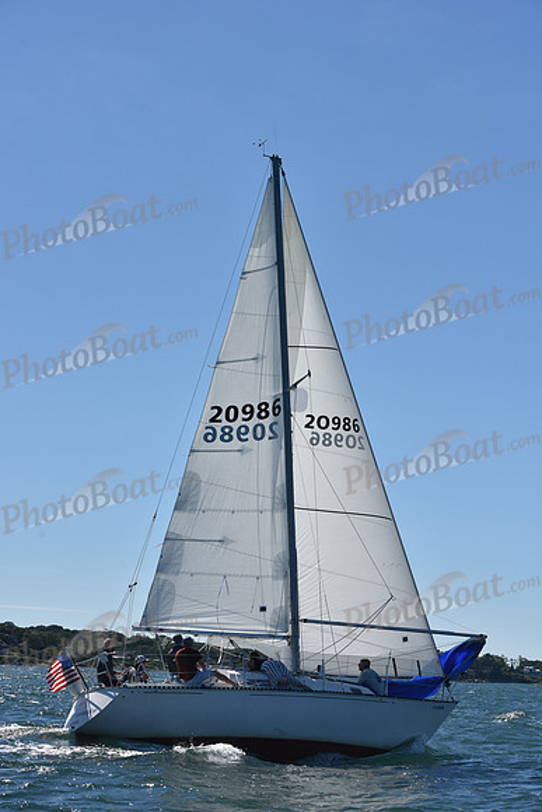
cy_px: 406
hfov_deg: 19.5
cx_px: 271
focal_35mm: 70
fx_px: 1580
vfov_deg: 28.8
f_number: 10
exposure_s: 1/1250
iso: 250
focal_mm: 70
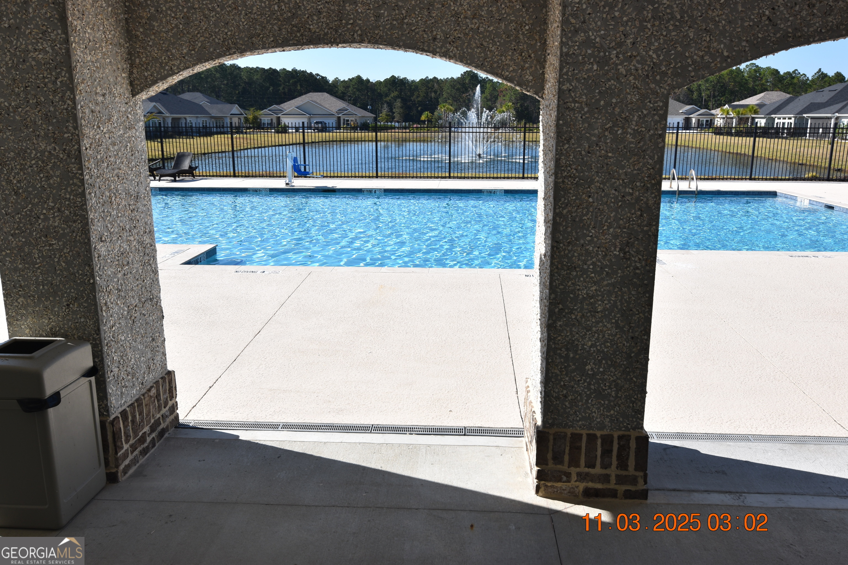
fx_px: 707
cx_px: 424
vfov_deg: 43.6
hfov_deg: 61.9
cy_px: 282
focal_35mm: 30
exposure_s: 1/320
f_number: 8
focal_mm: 20
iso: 100
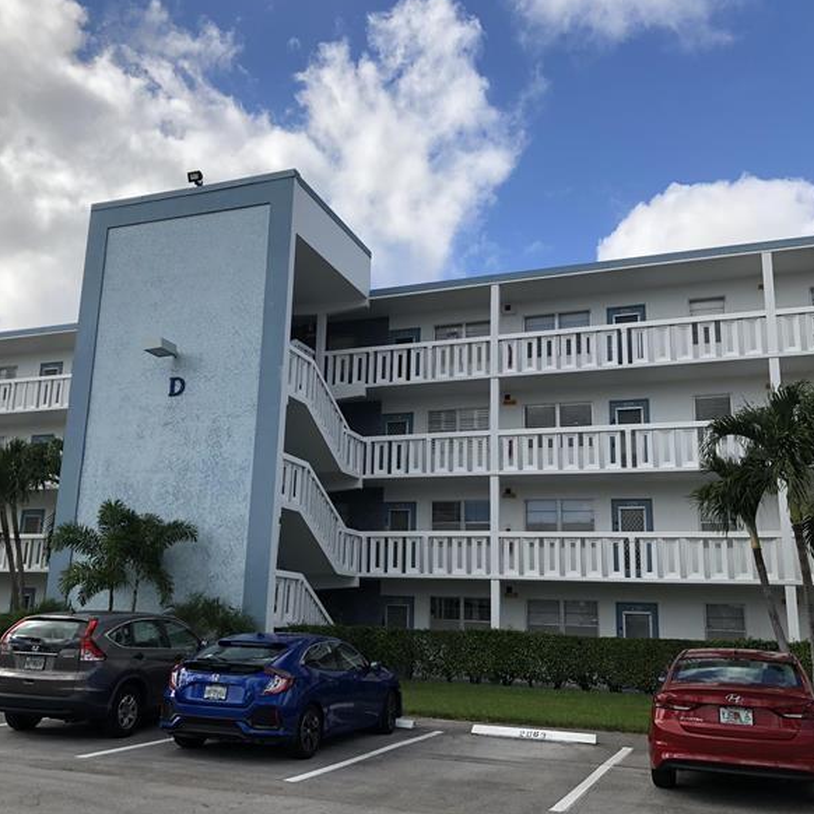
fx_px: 905
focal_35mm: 34
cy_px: 408
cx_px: 354
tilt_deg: +14.0
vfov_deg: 48.5
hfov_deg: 48.3
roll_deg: -2.1
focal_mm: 3.99
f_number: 1.8
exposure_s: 1/2525
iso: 20
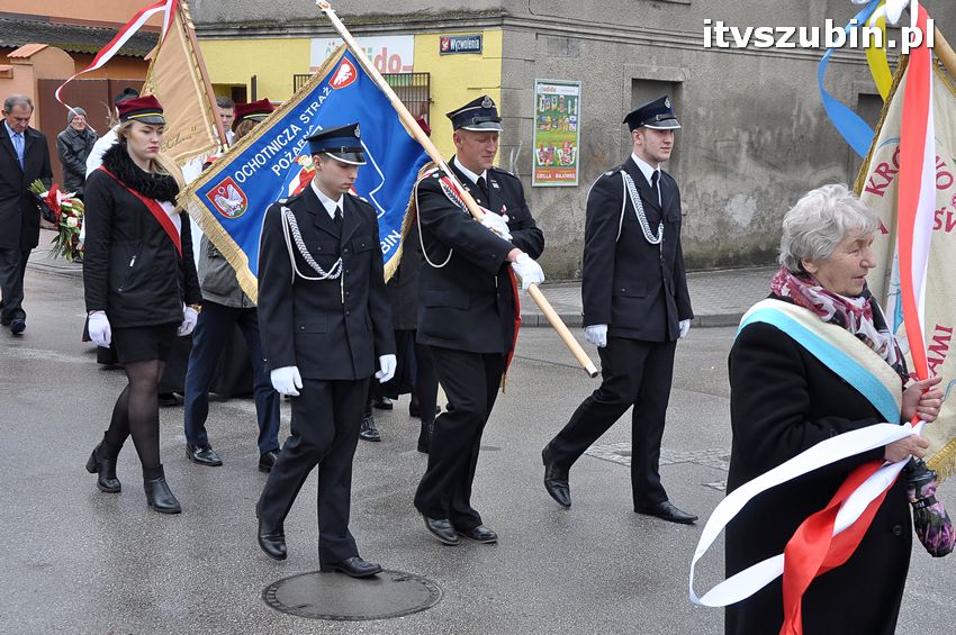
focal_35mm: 60
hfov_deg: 33.4
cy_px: 318
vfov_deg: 22.6
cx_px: 478
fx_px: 1592
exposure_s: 1/320
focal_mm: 40
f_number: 9
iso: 320
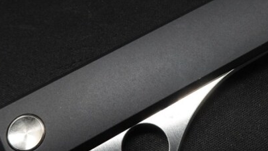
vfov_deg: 24.9
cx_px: 176
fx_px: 341
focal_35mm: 48
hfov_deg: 42.4
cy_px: 71
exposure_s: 1/30
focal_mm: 10.83
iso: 1250
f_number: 11
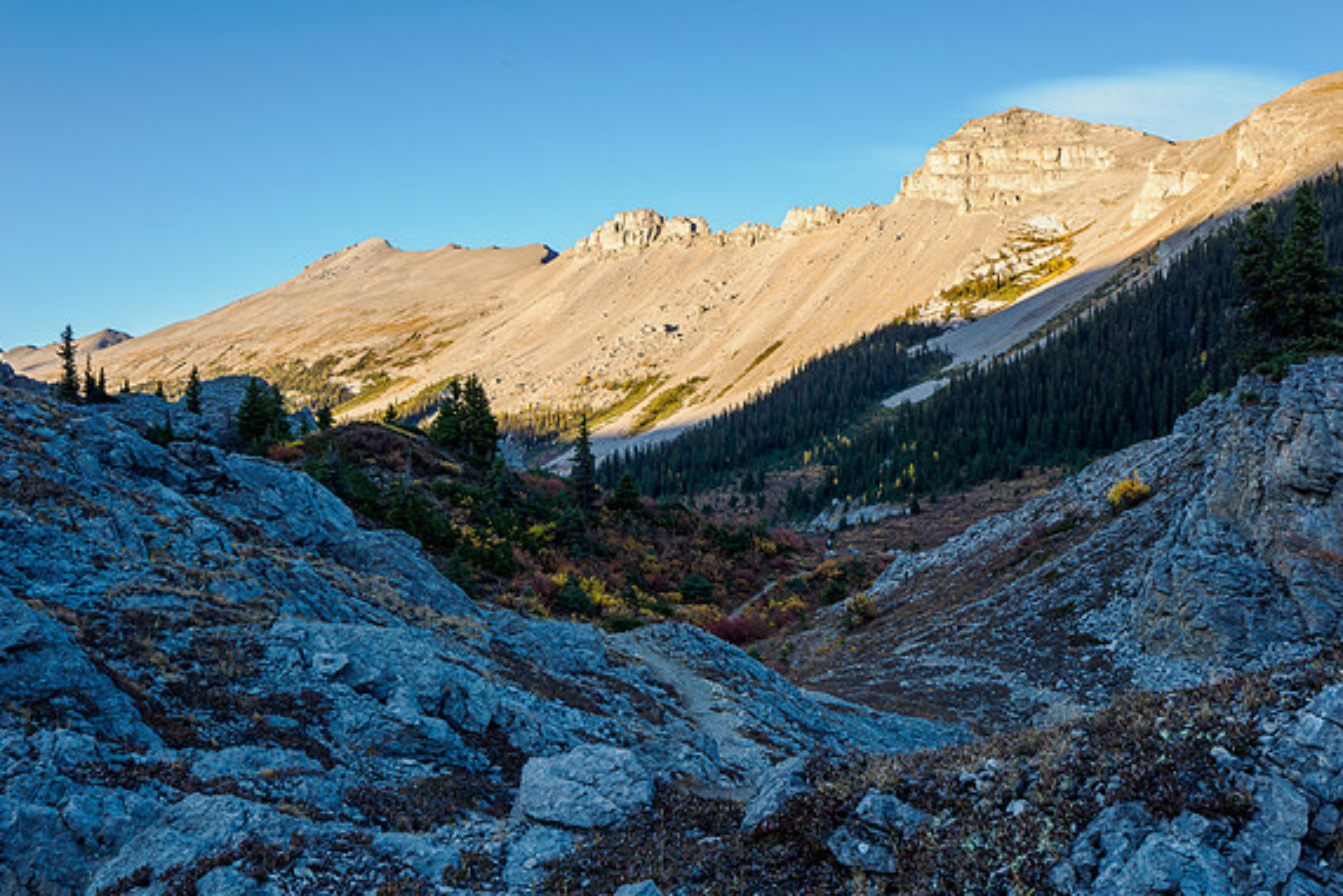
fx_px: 1418
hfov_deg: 50.7
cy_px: 462
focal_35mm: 38
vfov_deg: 35.1
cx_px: 670
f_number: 8
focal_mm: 18
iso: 200
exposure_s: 1/60
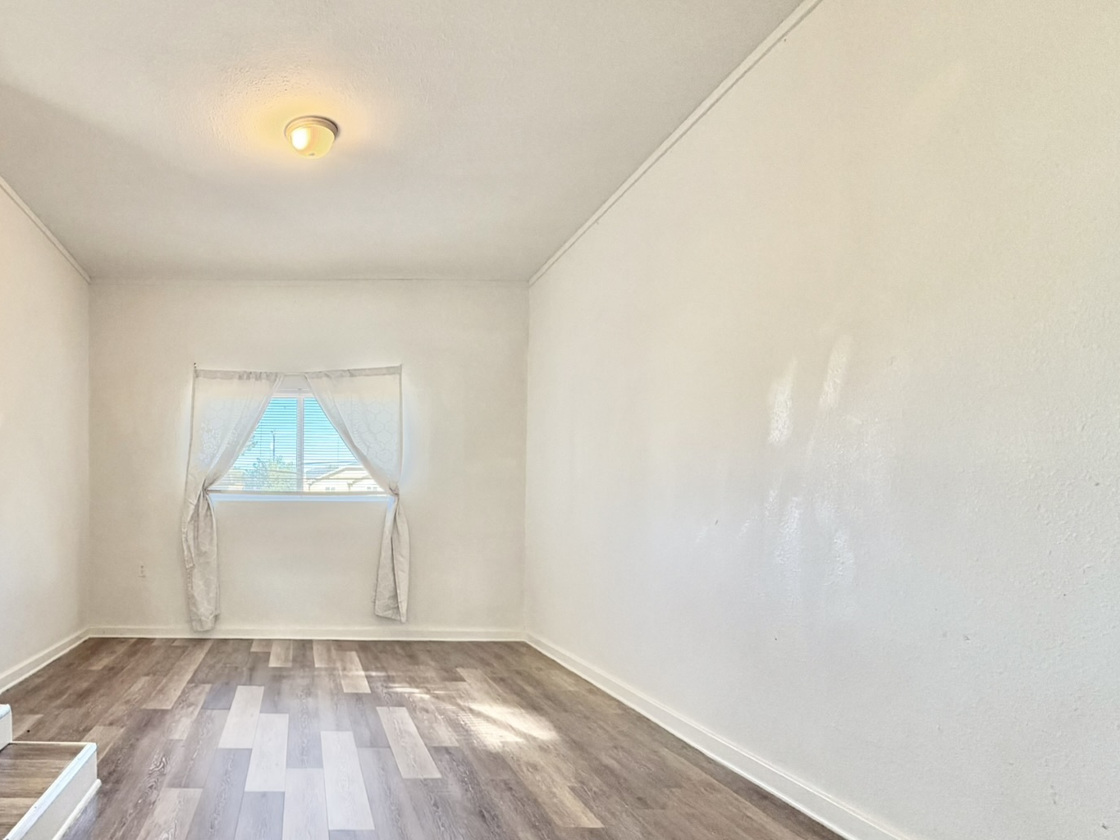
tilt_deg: -1.3
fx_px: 680
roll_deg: +0.0
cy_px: 525
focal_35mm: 21
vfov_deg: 62.6
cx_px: 299
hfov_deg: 74.2
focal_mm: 2.22
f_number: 2.2
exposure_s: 1/60
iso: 200
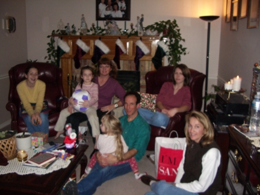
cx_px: 130
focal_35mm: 35
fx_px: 263
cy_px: 98
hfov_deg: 52.6
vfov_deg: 40.7
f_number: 2.6
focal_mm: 5.8
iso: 200
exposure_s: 1/60
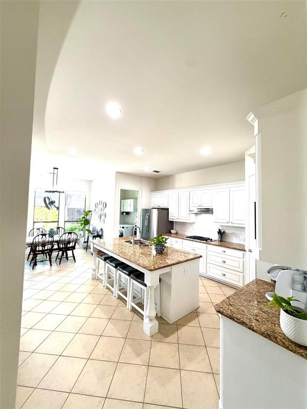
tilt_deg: +3.4
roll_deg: -1.8
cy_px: 204
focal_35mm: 14
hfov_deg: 85.7
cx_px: 154
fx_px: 166
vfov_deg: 102.1
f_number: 2.2
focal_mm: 2.22
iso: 320
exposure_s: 1/120
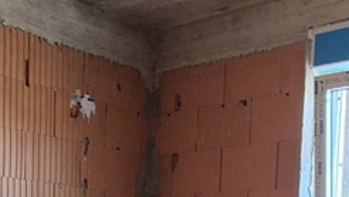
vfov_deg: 15.6
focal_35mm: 69
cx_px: 155
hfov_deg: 30.5
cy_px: 327
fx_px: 639
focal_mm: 2.2
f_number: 2.2
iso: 320
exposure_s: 1/50
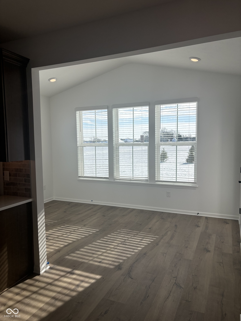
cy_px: 160
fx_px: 241
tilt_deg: -3.9
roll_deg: +0.2
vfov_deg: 67.3
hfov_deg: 53.1
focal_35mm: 26
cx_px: 120
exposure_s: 1/1667
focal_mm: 5.96
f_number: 1.6
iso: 50
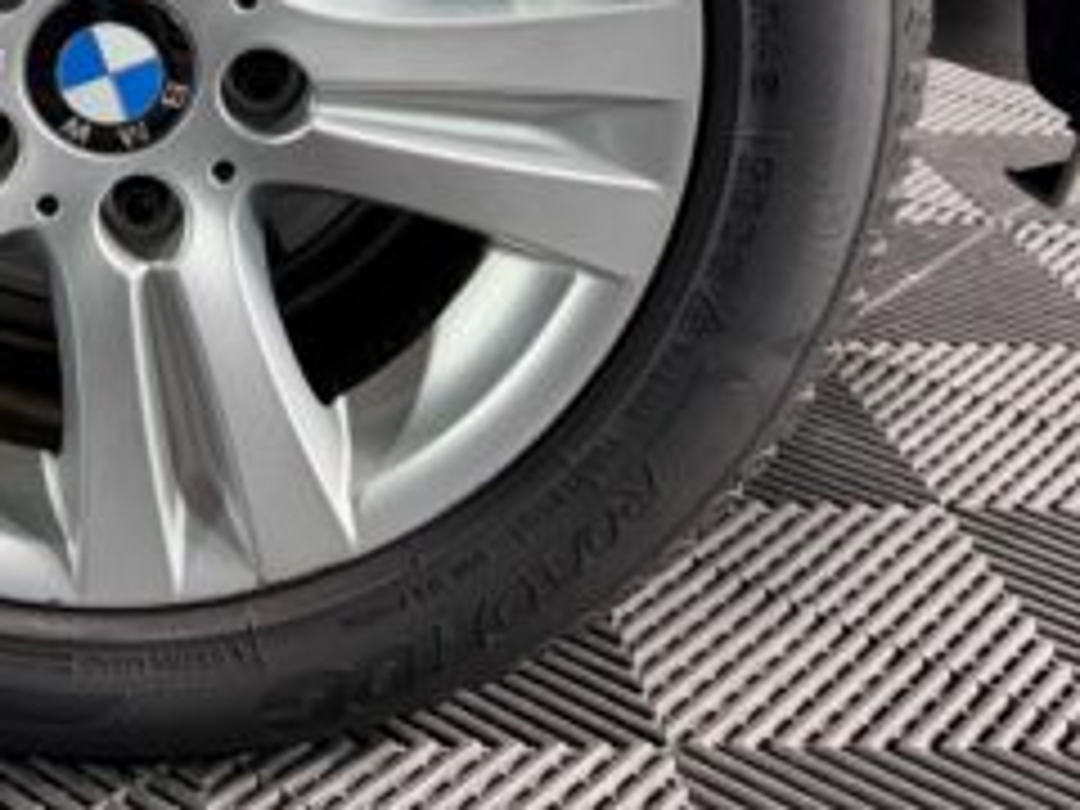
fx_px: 1934
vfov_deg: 22.8
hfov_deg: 29.8
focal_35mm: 62
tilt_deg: -17.4
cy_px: 16
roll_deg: -1.6
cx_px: 99
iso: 250
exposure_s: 1/60
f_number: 1.78
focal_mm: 6.76
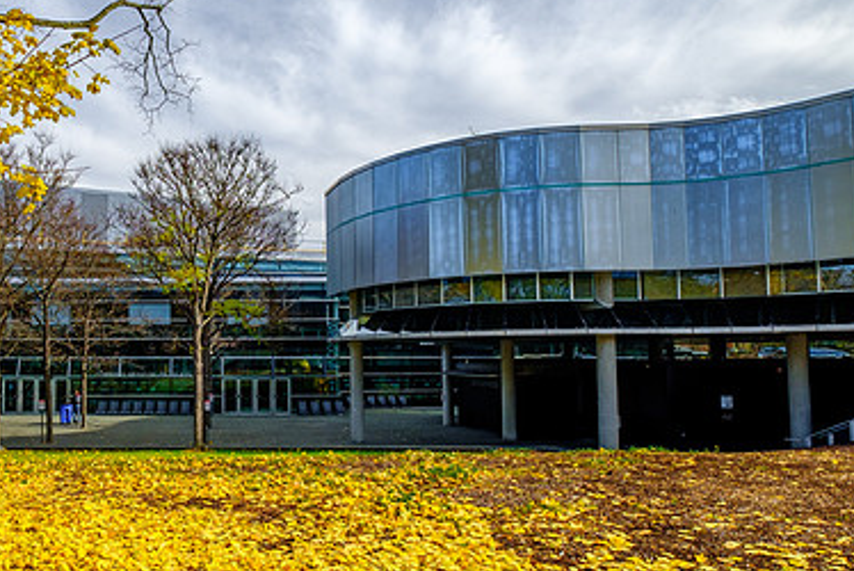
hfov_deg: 65.1
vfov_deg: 49.5
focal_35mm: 26
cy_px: 326
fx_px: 617
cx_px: 213
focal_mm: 10
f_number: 8
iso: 200
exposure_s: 1/90
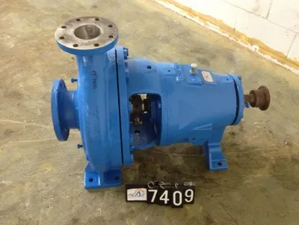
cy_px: 112
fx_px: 302
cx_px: 150
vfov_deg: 40.7
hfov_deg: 52.6
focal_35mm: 35
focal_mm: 4.28
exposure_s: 1/20
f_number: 2.4
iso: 400
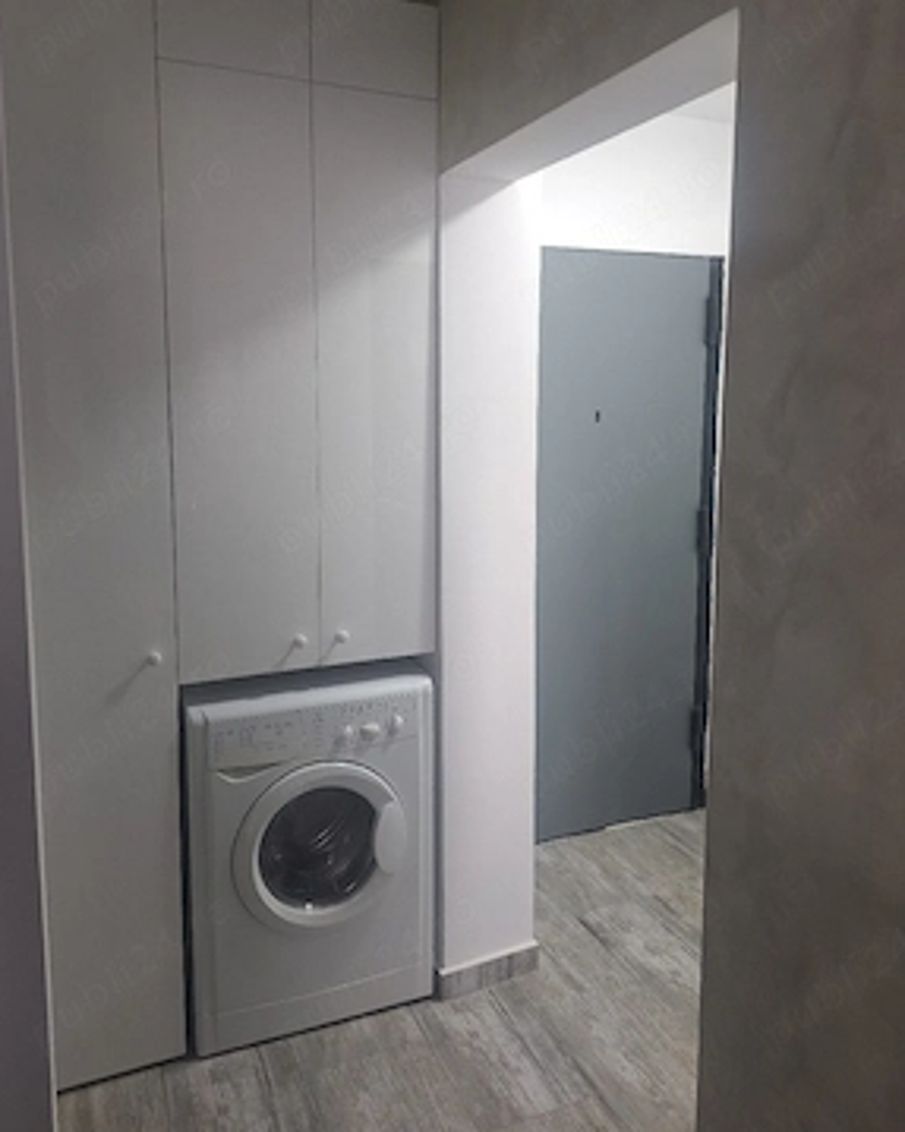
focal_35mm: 25
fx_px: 837
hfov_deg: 56.8
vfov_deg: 68.0
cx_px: 438
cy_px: 517
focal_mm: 5.54
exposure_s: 1/50
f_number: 1.8
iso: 125
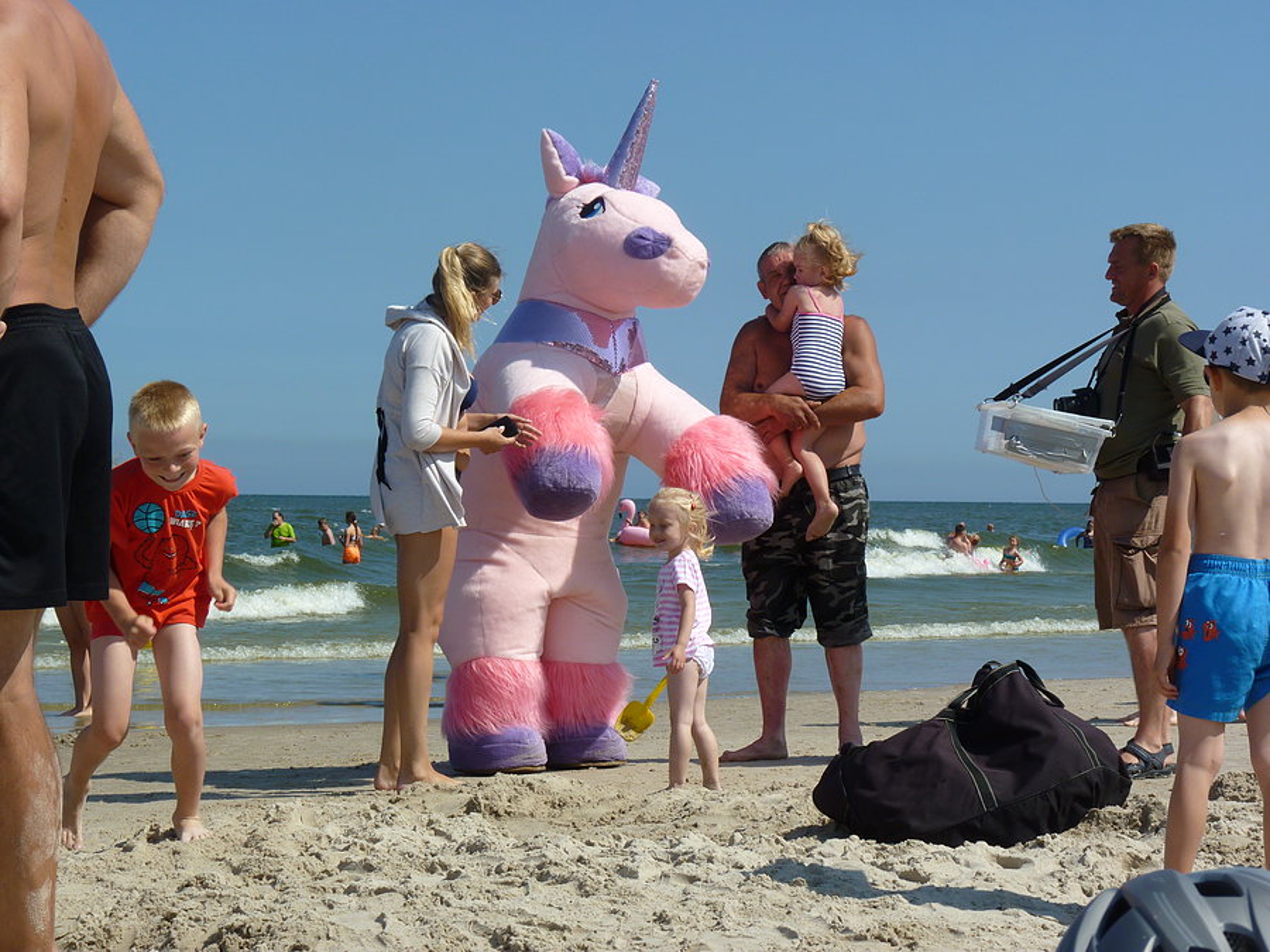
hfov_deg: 20.0
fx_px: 3595
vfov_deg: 15.1
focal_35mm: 98
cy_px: 476
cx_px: 635
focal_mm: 17.4
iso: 80
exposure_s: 1/400
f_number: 5.6
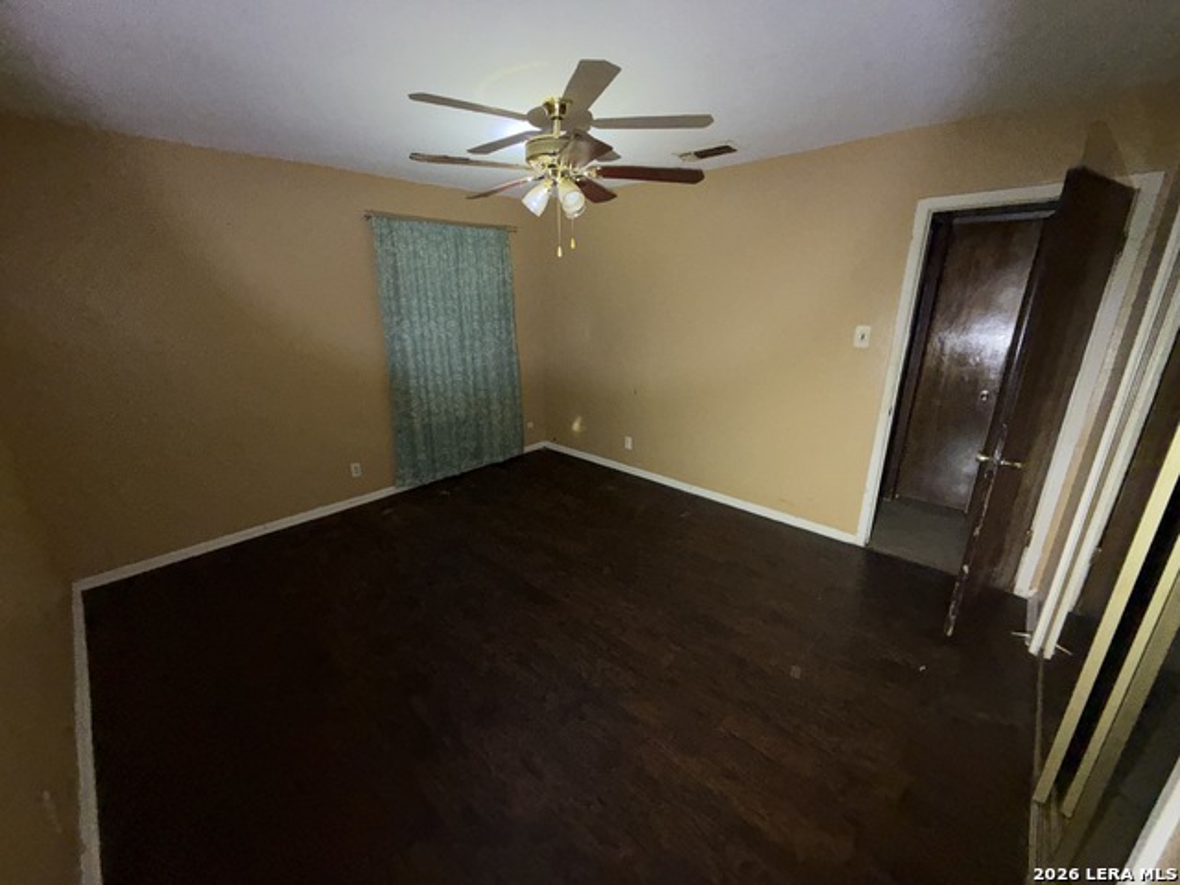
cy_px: 442
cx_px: 590
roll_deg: +0.6
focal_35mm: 14
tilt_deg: -18.5
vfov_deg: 85.7
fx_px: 477
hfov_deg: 102.1
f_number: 2.2
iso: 250
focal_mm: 2.22
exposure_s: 1/60
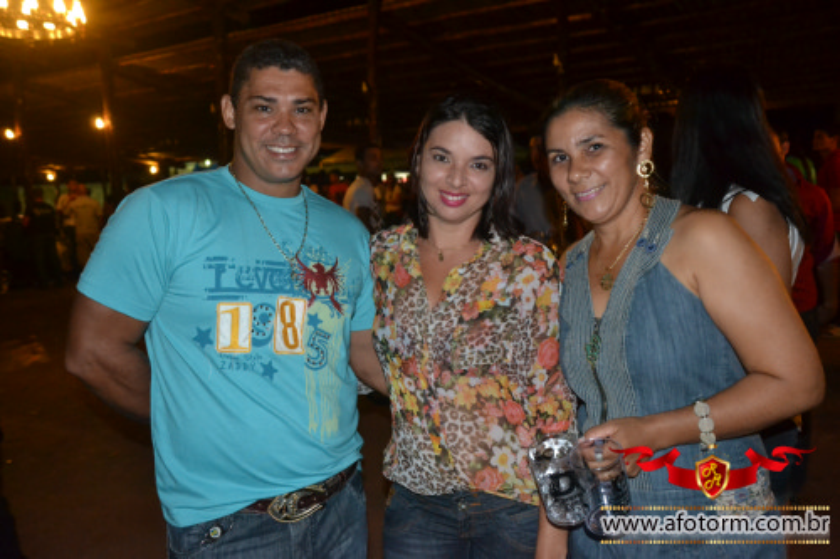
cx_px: 420
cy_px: 280
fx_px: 770
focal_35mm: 33
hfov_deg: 57.2
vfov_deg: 39.9
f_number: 3.8
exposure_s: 1/60
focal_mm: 22
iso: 2800
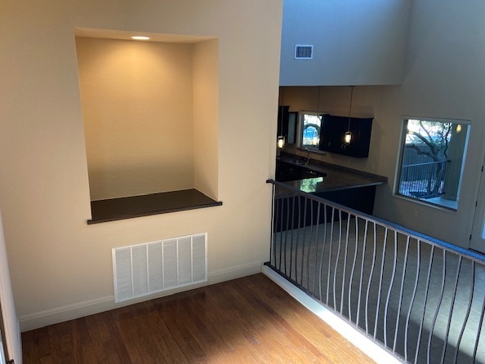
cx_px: 225
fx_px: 392
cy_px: 194
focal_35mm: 28
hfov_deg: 63.3
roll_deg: -0.7
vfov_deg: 49.7
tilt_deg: -13.6
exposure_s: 1/60
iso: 64
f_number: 1.8
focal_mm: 4.25
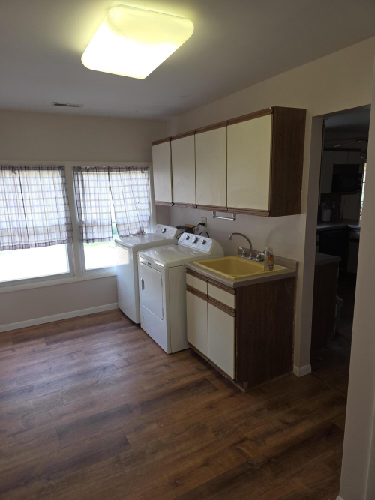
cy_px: 250
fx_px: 332
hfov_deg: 58.9
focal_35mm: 23
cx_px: 188
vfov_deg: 73.9
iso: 64
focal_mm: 6.3
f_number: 1.7
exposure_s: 1/60
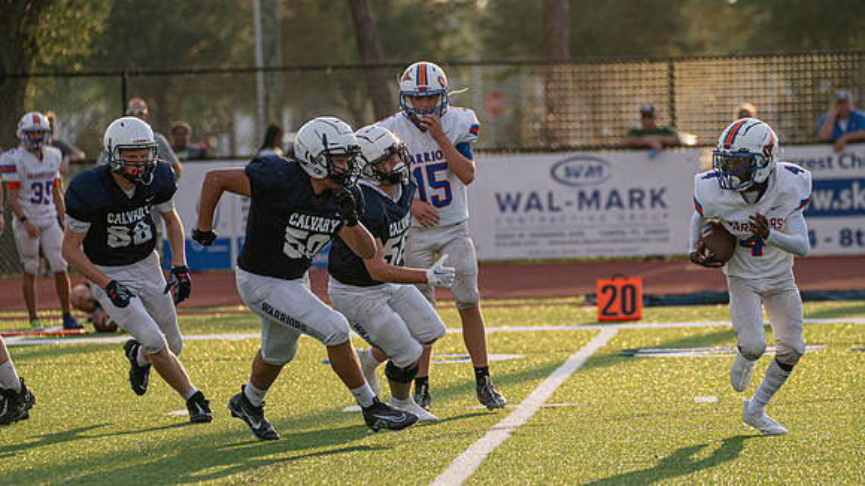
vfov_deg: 3.7
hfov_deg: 6.6
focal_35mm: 327
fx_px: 7499
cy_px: 243
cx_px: 432
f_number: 5.6
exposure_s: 1/1250
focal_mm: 312
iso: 500
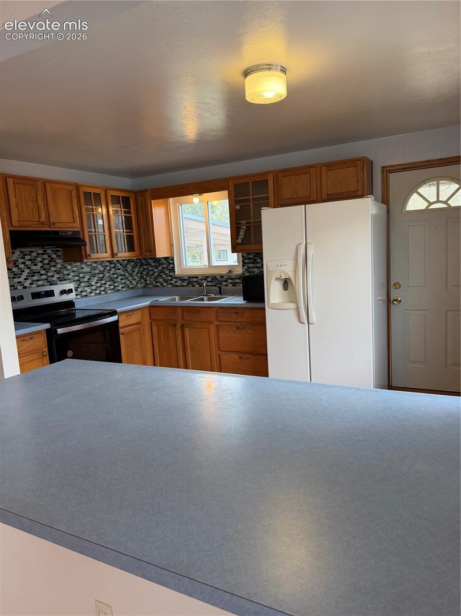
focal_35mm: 24
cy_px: 308
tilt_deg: -8.4
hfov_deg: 56.8
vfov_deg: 71.6
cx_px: 230
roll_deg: +5.1
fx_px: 426
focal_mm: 6.76
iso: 200
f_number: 1.78
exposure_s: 1/120
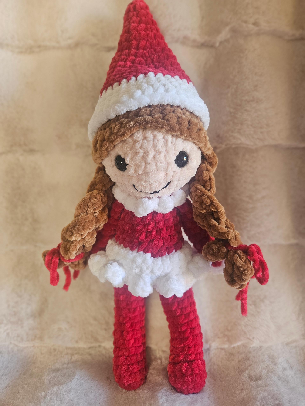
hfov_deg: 58.9
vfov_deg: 73.9
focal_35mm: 23
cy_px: 203
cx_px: 152
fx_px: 270
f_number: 1.8
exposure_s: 1/120
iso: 250
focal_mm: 5.4
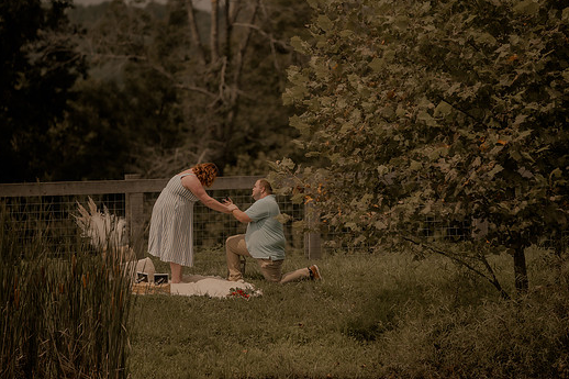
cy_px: 188
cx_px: 304
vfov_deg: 6.1
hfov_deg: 9.2
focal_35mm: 224
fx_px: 3539
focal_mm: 200
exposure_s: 1/1600
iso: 125
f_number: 2.8
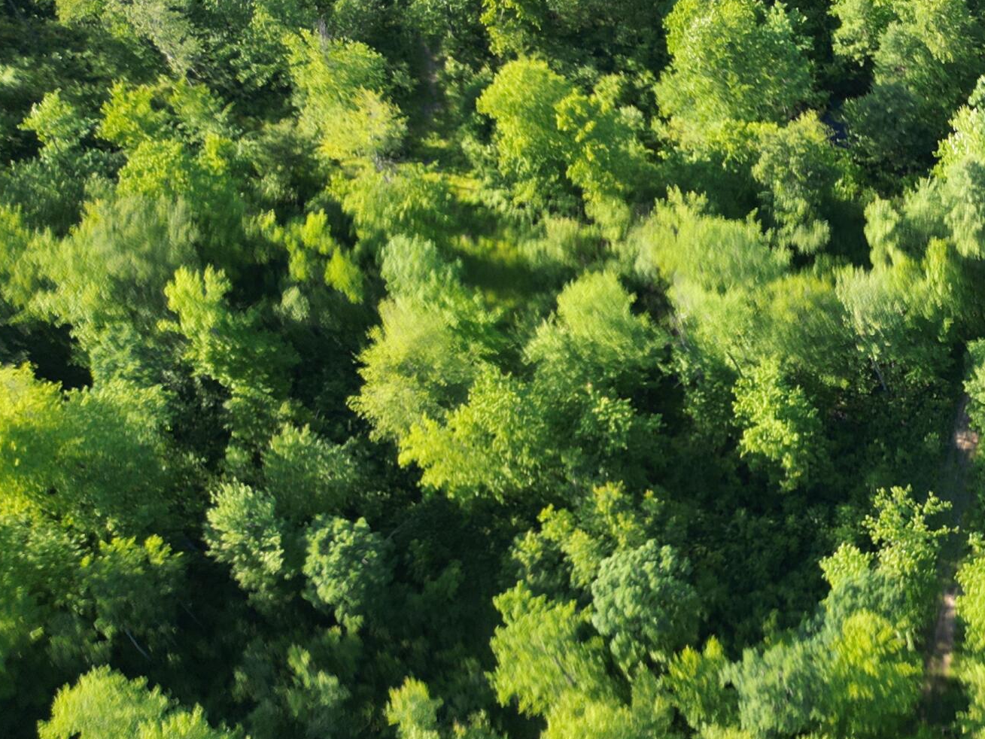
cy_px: 266
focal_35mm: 55
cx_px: 1096
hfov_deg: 30.9
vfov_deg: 26.5
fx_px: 1565
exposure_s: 1/400
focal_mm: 6.72
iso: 100
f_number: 1.7
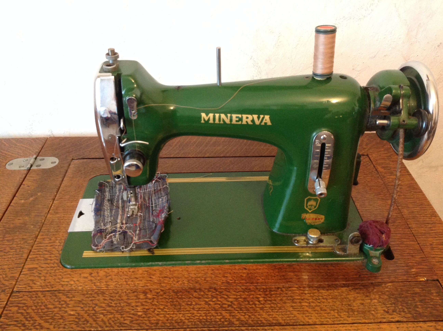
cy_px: 166
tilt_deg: -35.3
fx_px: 447
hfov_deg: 52.7
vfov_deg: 40.6
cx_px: 222
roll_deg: +0.2
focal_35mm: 35
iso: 250
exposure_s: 1/15
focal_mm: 4.28
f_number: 2.4
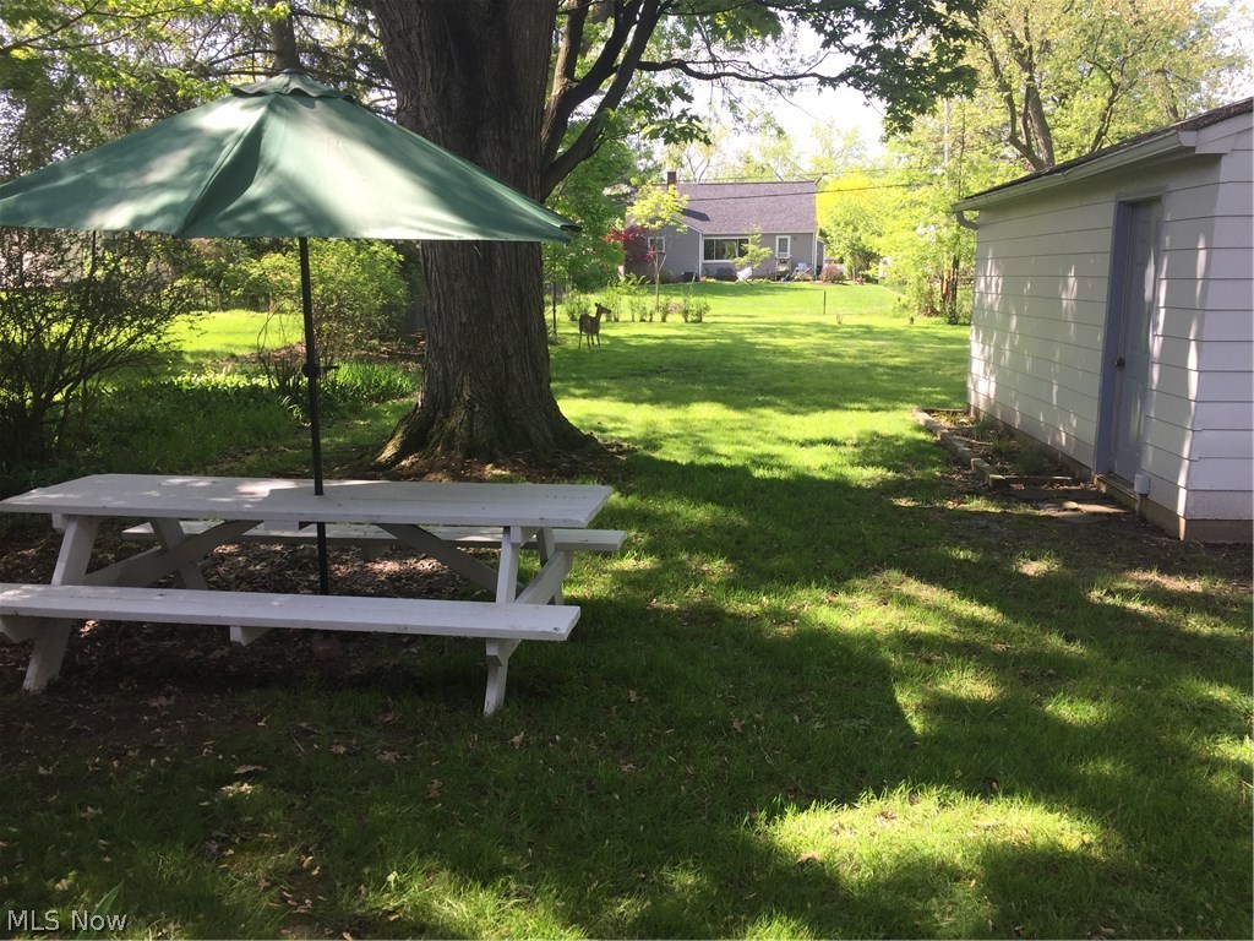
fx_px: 1051
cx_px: 627
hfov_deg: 61.7
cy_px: 470
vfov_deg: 48.2
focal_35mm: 29
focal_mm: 4.15
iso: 32
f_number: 2.2
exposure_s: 1/353
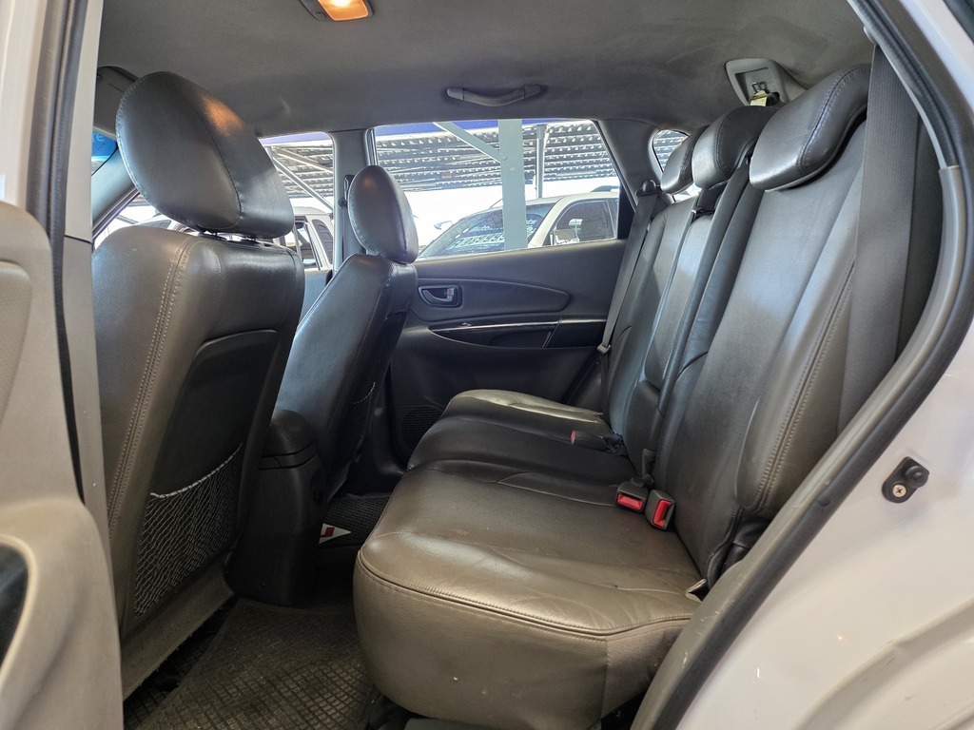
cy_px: 365
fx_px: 647
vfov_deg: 58.9
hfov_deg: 73.9
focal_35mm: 23
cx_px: 487
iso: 200
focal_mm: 6.25
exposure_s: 1/100
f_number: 1.7
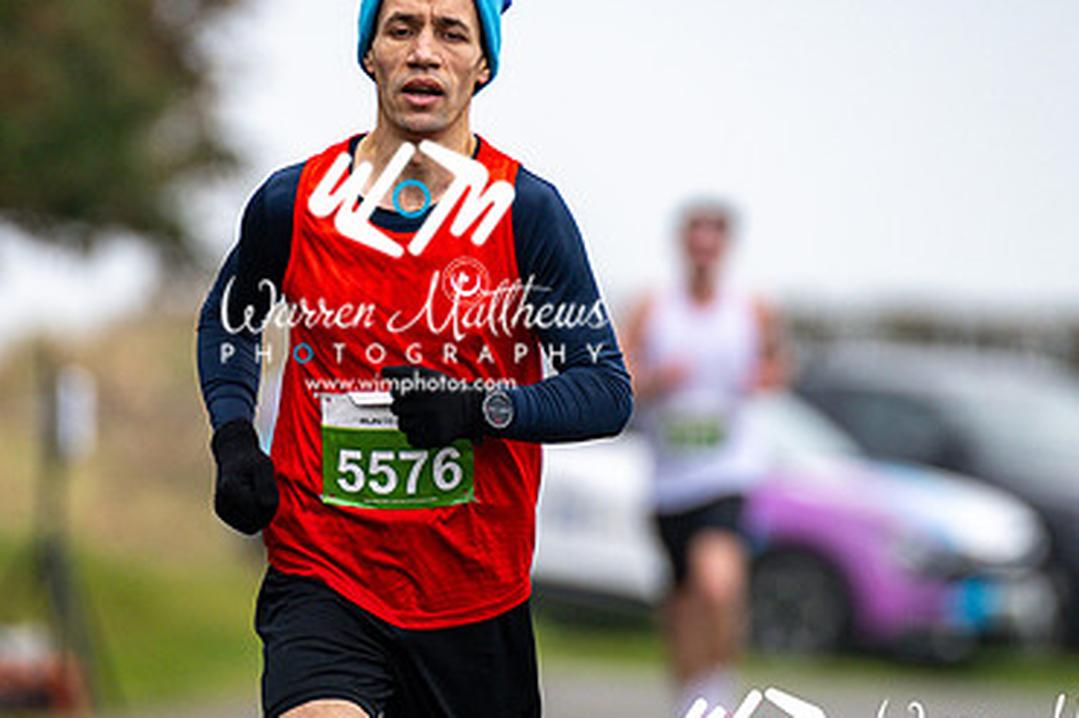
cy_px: 262
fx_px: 21060
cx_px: 410
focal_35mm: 703
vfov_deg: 2.0
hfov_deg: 2.9
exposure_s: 1/1600
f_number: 2.8
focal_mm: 300
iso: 280
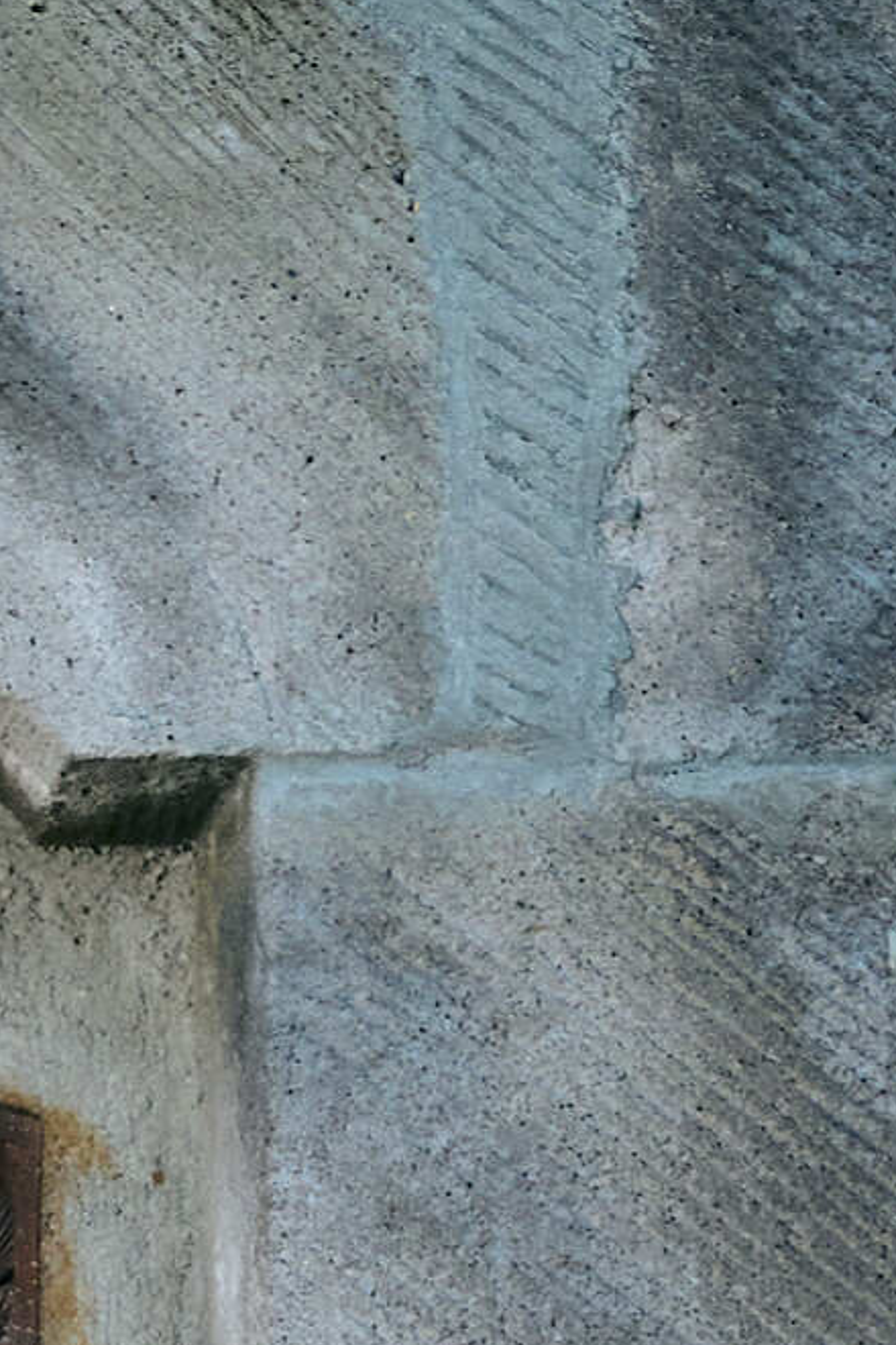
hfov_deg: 4.1
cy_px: 3984
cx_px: -1340
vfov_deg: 5.9
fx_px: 12132
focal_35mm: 325
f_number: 5
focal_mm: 52
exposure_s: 1/160
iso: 320
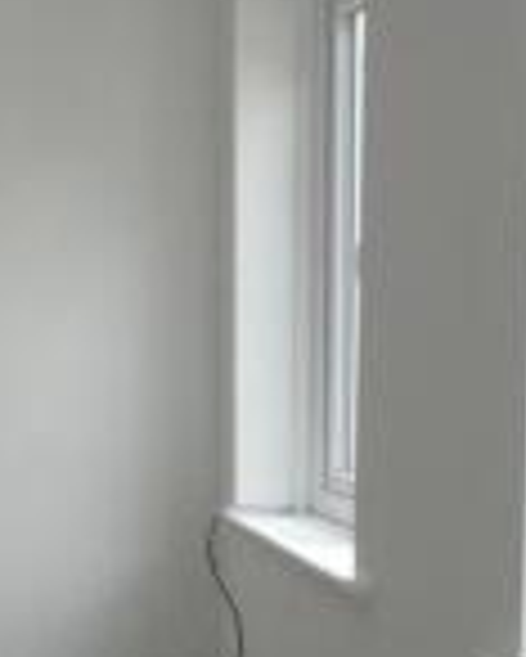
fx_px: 1516
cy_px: 443
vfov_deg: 24.3
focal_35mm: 78
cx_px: -348
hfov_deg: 17.0
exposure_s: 1/125
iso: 80
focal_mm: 3.6
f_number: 2.8
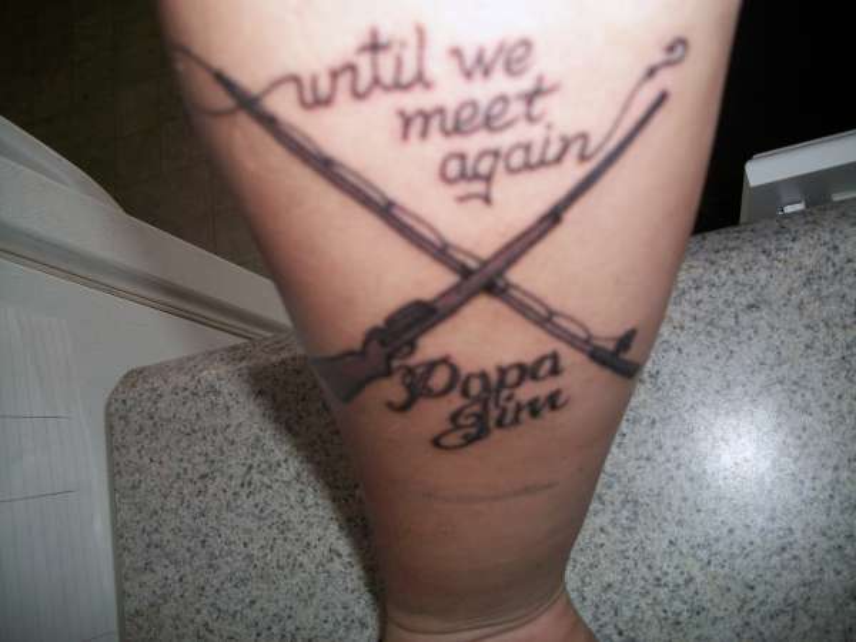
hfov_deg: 56.8
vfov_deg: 44.2
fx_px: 791
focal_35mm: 32
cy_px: 321
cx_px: 428
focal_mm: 5.7
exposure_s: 1/30
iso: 80
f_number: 2.9
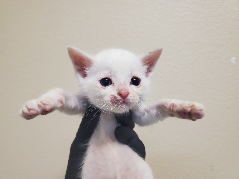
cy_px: 90
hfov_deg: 67.3
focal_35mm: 26
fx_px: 180
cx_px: 120
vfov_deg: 53.1
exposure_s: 1/120
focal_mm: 4.3
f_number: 1.5
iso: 500
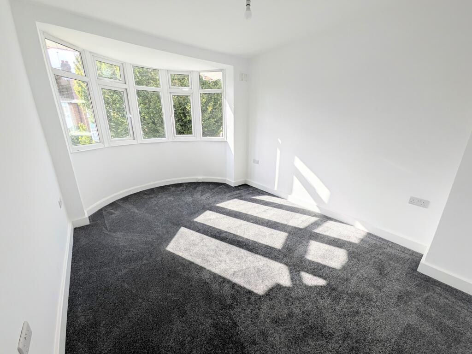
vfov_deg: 85.7
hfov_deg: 102.1
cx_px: 236
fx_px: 191
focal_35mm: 14
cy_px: 177
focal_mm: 1.85
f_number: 2.2
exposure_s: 1/830
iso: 51
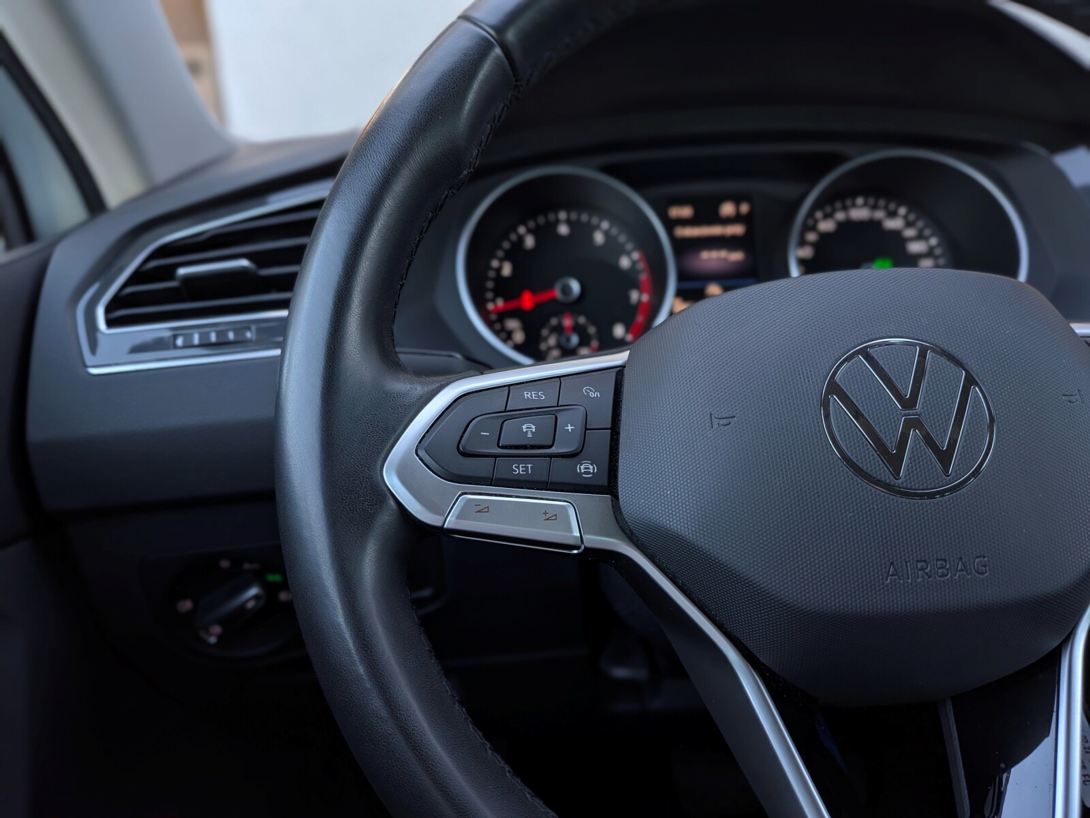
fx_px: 756
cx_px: 545
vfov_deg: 56.8
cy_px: 409
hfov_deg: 71.6
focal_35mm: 24
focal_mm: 4.53
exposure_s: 1/90
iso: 43
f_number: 1.7
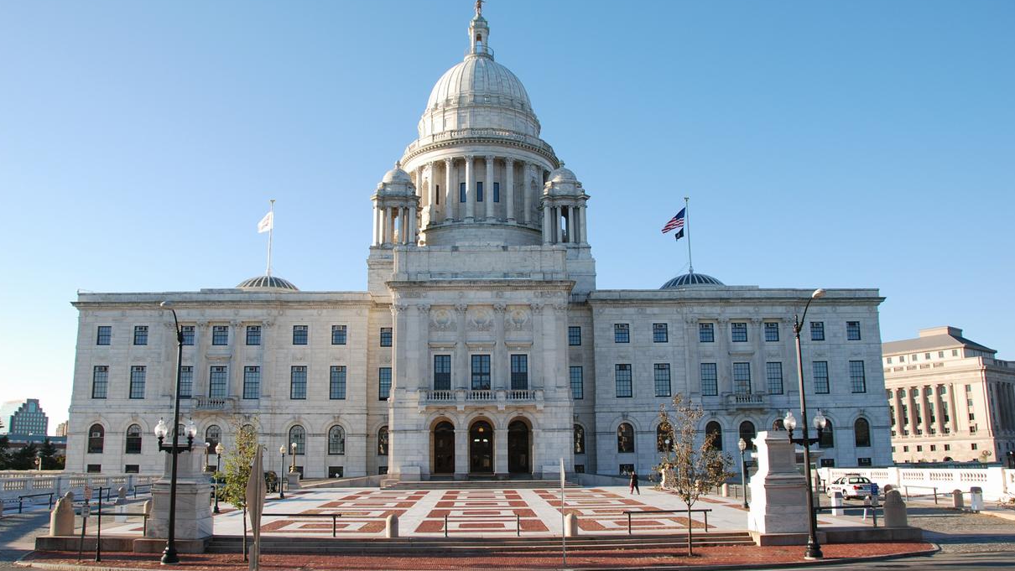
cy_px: 282
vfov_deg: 40.2
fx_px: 781
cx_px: 500
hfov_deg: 66.1
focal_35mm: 29
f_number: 6.3
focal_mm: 18
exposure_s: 1/160
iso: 100
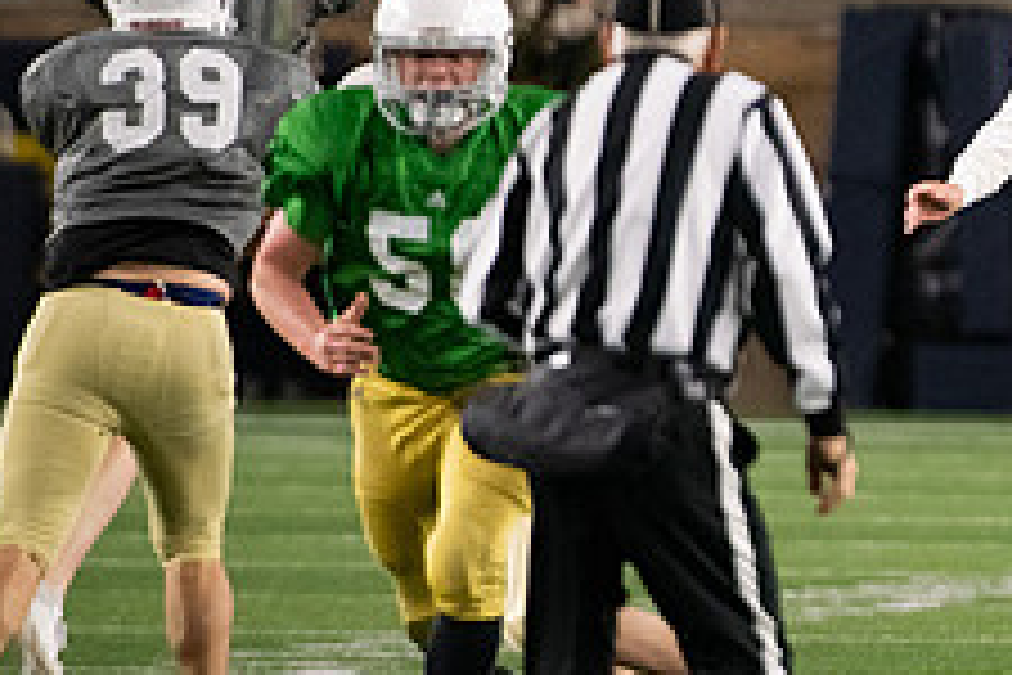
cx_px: 1097
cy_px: 371
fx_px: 28952
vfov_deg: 1.3
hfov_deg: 2.0
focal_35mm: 1030
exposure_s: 1/500
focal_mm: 400
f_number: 4.5
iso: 6400
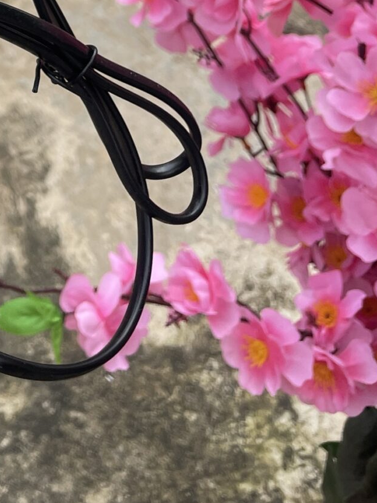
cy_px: -223
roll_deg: -5.6
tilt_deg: -37.5
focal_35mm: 80
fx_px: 1162
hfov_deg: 17.1
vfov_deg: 21.1
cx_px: -149
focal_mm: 4.2
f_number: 1.6
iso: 32
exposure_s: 1/1350
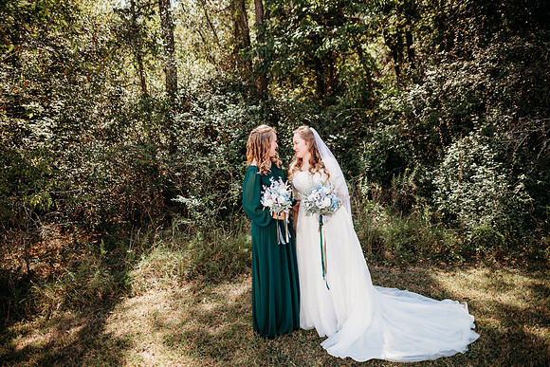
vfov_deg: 53.2
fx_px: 367
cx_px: 275
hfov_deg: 73.7
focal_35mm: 24
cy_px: 184
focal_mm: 24
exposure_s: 1/800
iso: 100
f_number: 2.2
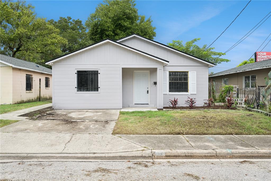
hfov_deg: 61.9
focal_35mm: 30
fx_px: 226
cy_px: 90
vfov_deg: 43.6
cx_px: 136
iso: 200
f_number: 9
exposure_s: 1/160
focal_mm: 30
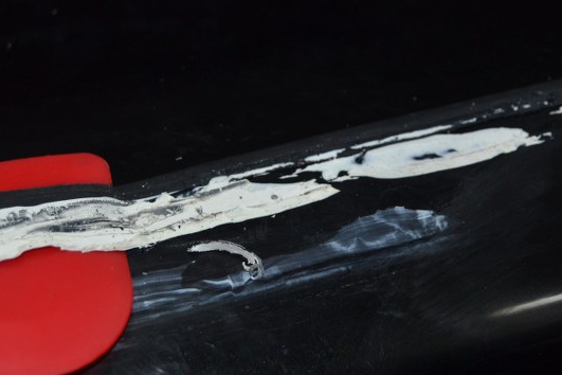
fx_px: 1588
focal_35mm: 102
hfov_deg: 20.0
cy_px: 168
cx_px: 175
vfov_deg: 13.5
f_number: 5.3
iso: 220
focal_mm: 45
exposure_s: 1/60
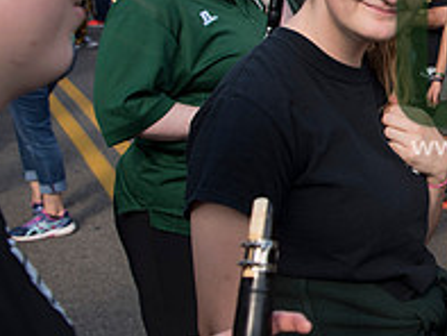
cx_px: 567
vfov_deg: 21.4
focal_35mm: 68
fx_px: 879
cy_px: 67
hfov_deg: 25.1
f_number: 4.5
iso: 250
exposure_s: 1/640
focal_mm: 24
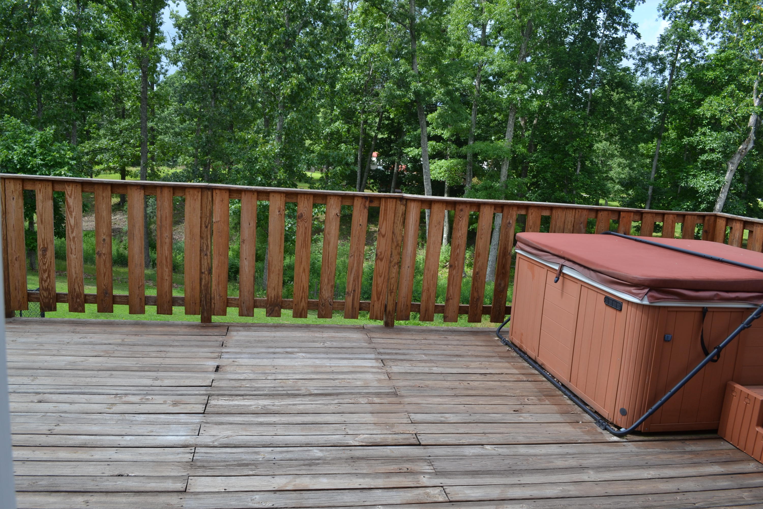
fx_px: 572
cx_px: 382
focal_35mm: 27
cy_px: 254
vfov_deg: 47.9
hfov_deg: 67.4
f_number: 5.6
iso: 100
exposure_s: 1/125
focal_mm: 18
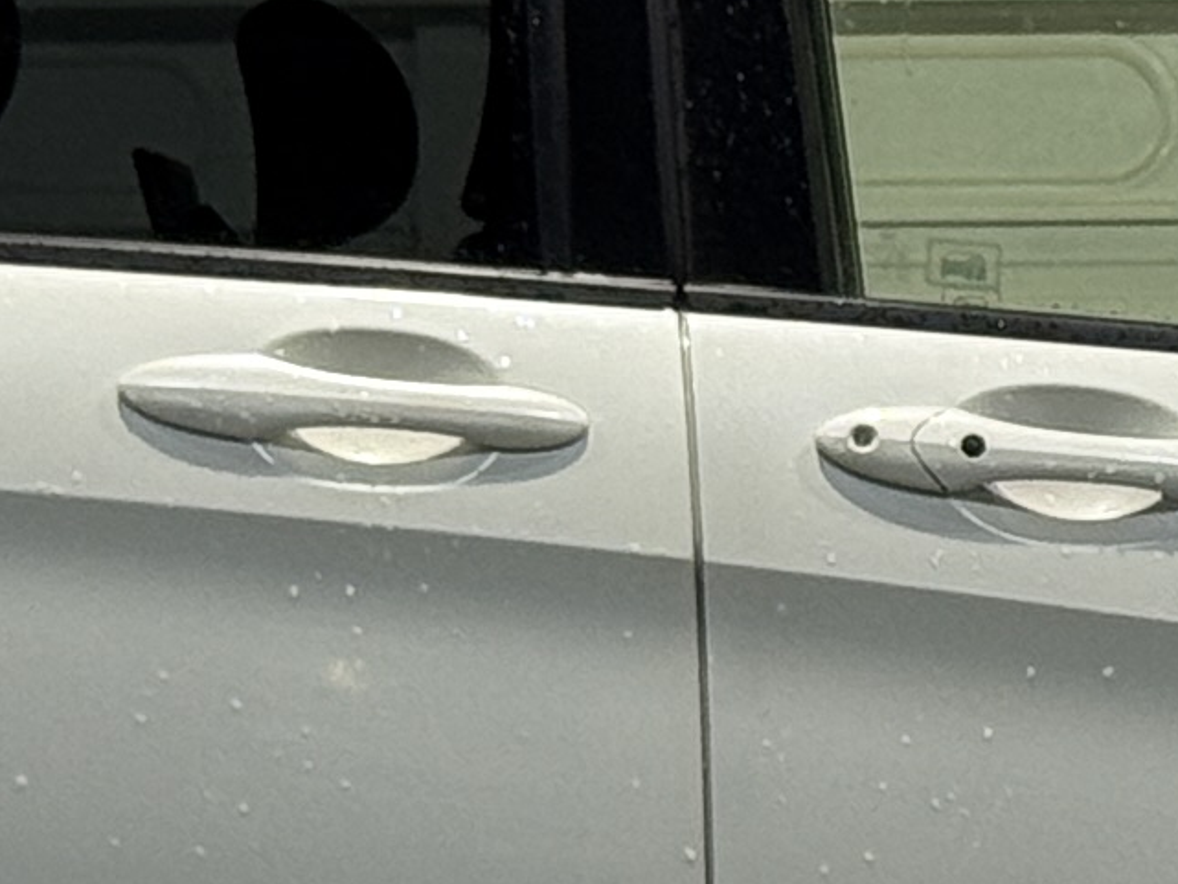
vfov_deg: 4.9
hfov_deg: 6.6
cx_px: 968
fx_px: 10279
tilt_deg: +0.3
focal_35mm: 302
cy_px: 612
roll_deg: +0.4
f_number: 1.78
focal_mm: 6.76
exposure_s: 1/60
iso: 80
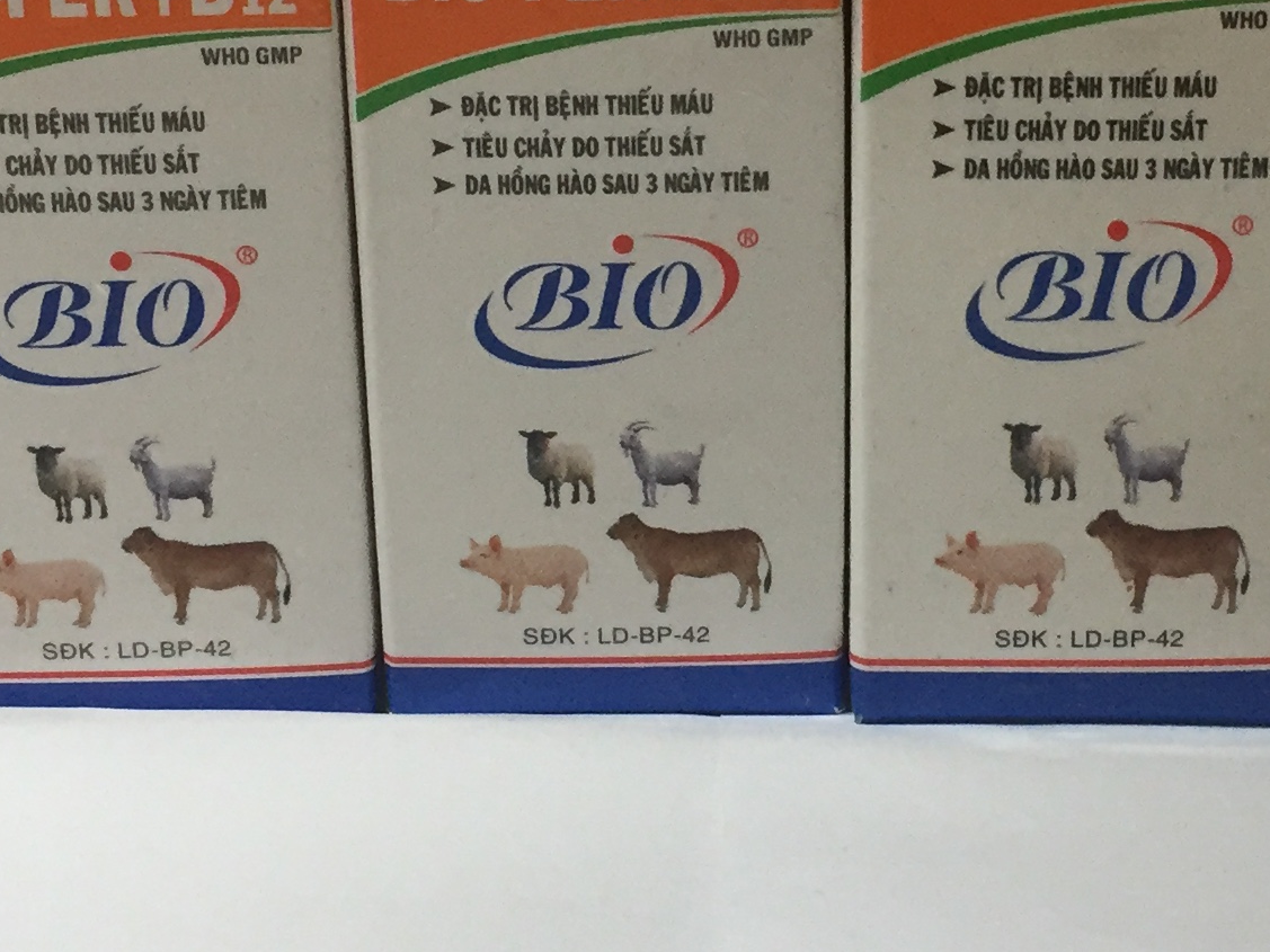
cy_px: 37
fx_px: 3081
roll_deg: -2.1
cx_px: 820
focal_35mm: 84
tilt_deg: -22.4
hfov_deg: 23.2
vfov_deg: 17.2
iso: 125
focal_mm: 4.15
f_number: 2.2
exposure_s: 1/33
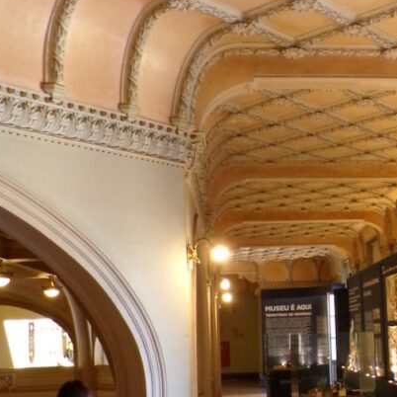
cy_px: 302
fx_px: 701
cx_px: 309
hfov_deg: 31.0
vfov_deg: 31.0
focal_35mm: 54
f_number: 3
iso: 495
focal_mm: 4.3
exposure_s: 1/34
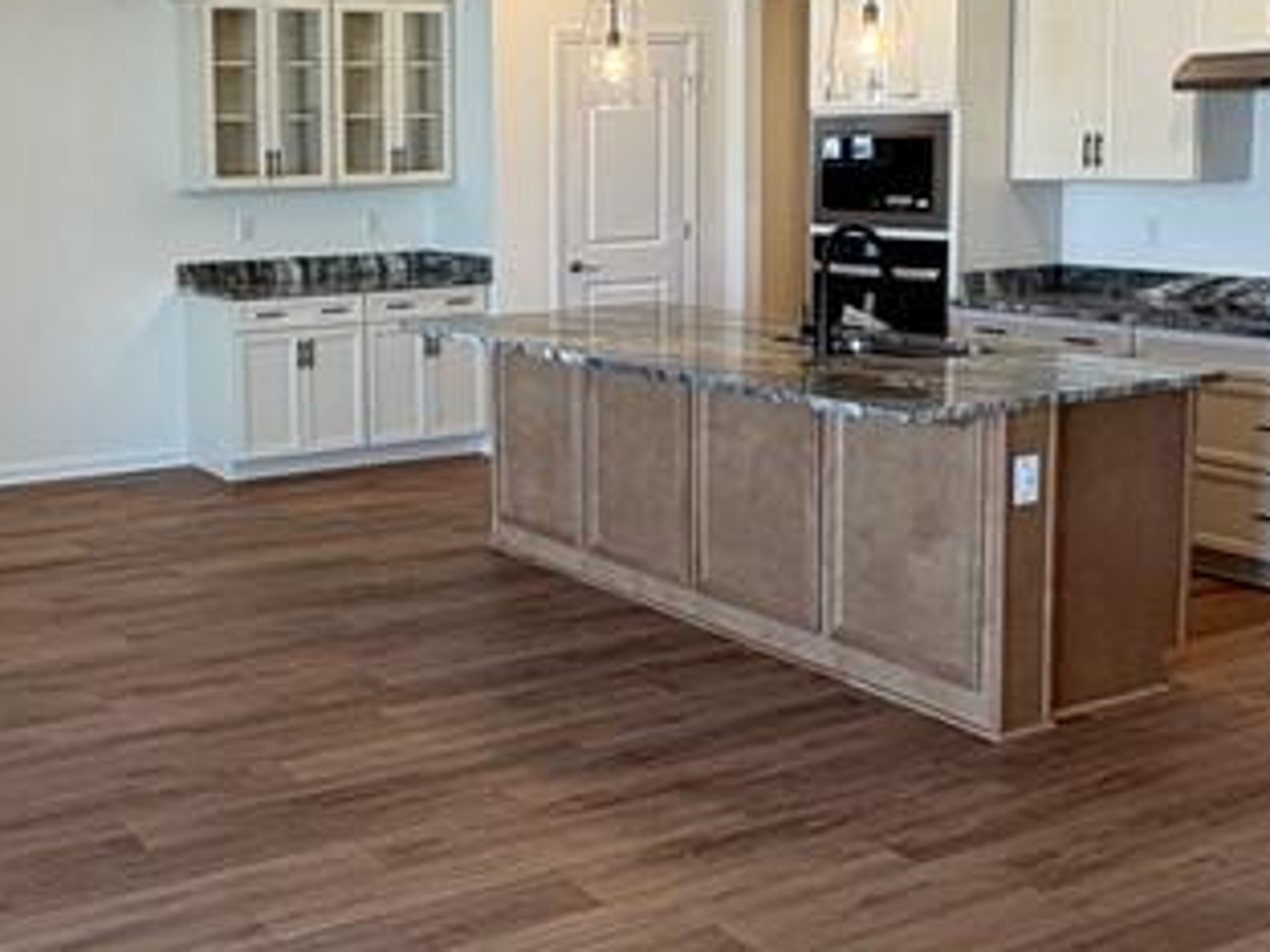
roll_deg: -1.6
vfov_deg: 31.3
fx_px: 1688
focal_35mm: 46
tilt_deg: -5.4
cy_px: 338
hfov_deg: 40.3
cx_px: 354
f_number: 2.2
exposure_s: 1/120
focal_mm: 2.22
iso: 160
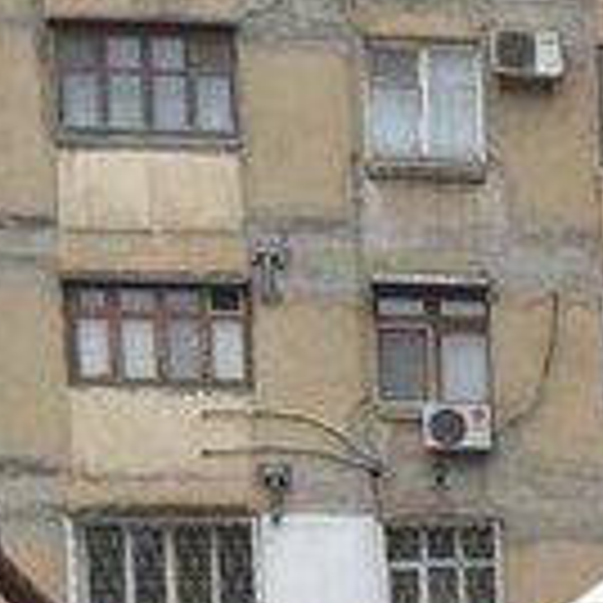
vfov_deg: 13.1
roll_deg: -0.2
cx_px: 1017
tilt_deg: -1.3
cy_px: 920
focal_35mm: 126
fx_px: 2483
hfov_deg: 12.8
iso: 32
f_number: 2.2
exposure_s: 1/1319
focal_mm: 4.15
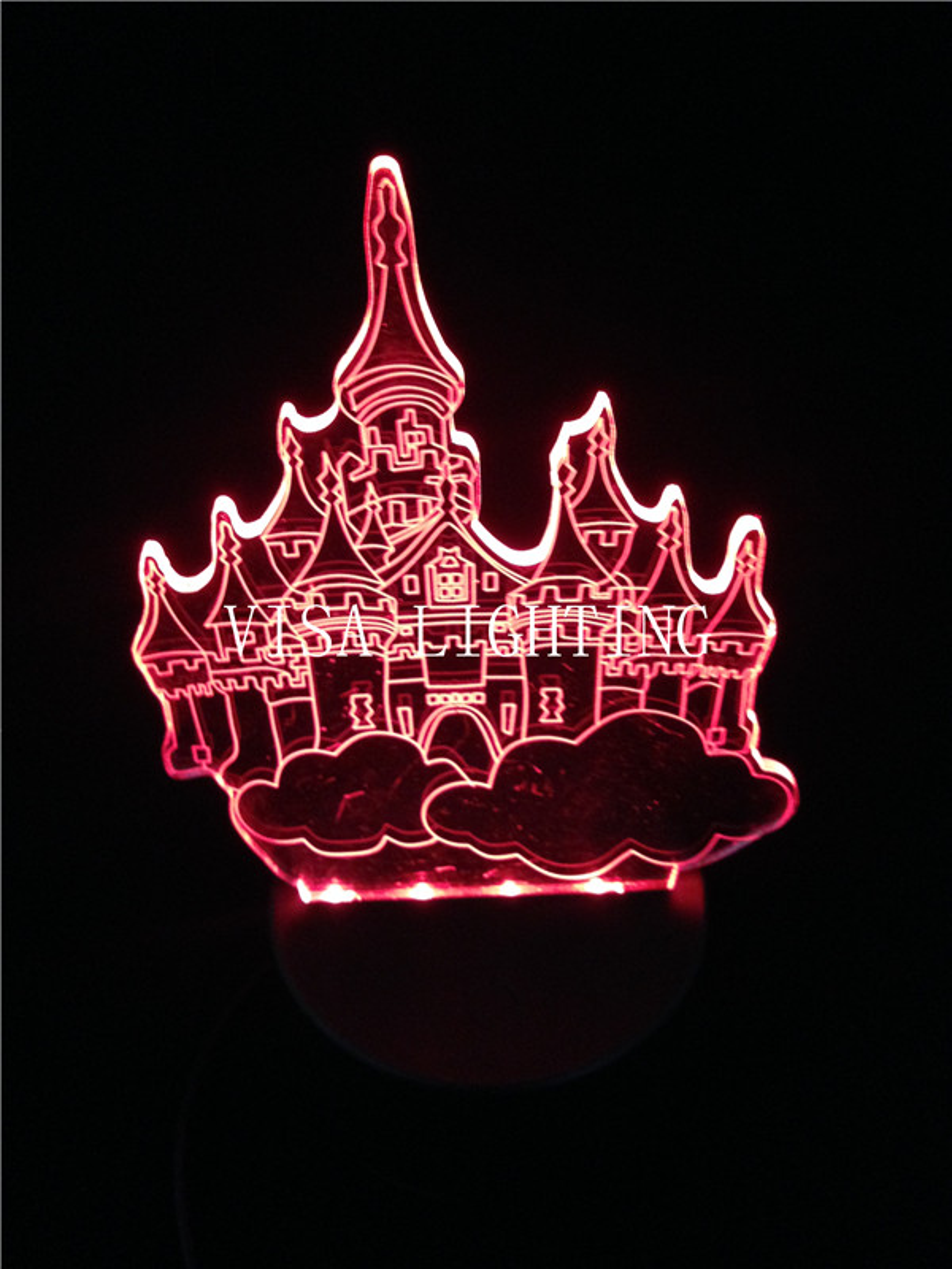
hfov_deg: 42.9
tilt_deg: -37.7
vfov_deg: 55.4
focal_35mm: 33
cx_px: 476
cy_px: 634
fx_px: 1210
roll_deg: -2.9
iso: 500
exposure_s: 1/15
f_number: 2.4
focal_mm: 4.12
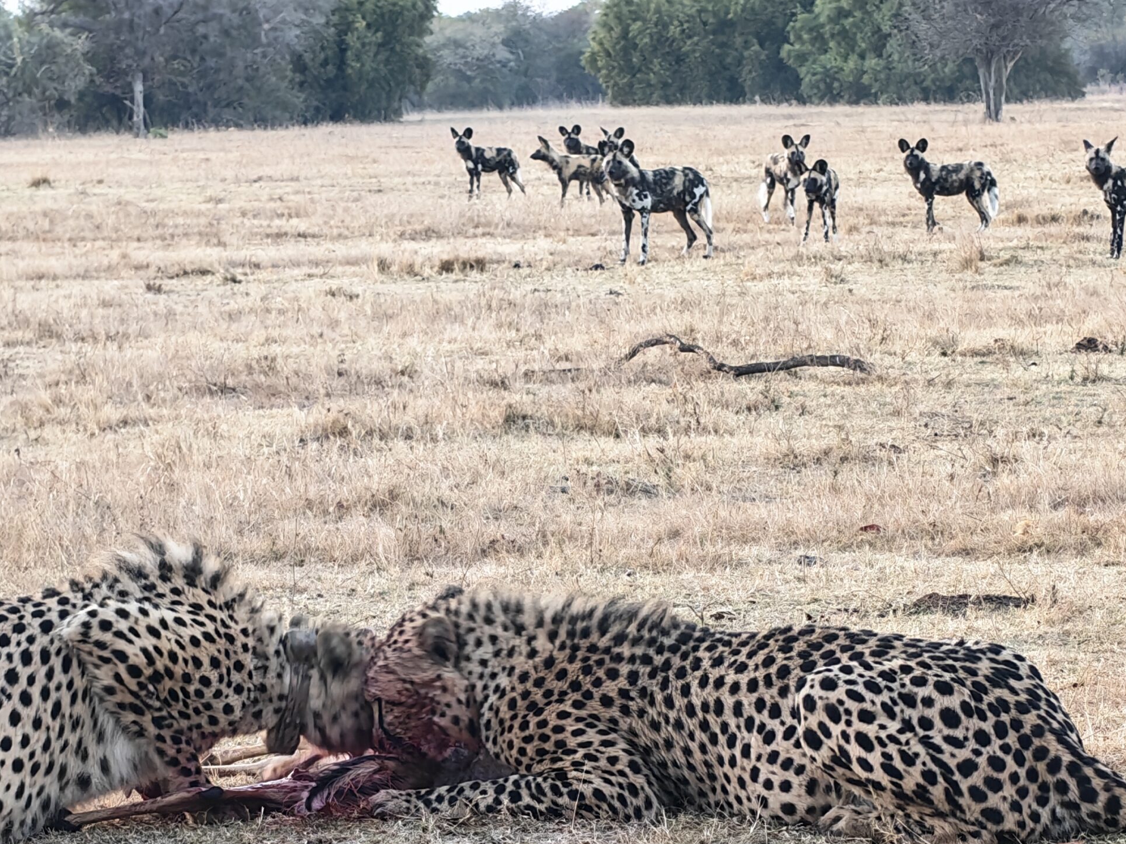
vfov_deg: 9.5
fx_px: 5074
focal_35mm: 156
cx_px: 534
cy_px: 552
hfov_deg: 12.7
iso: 800
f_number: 2.85
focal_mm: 12.18
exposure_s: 1/33
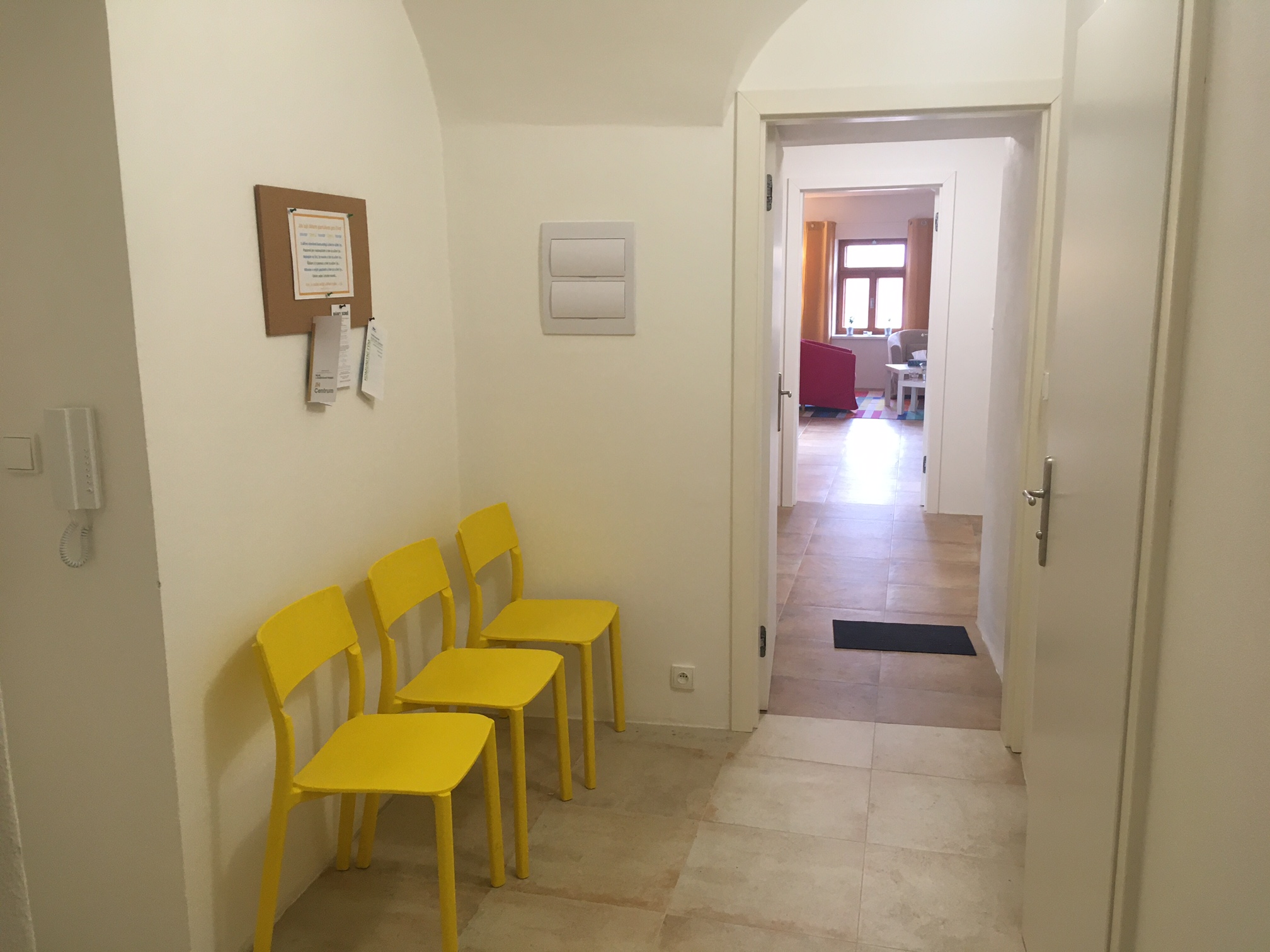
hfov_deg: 61.7
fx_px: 1064
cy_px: 476
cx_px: 635
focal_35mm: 29
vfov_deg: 48.2
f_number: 2.2
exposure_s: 1/33
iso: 100
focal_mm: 4.15
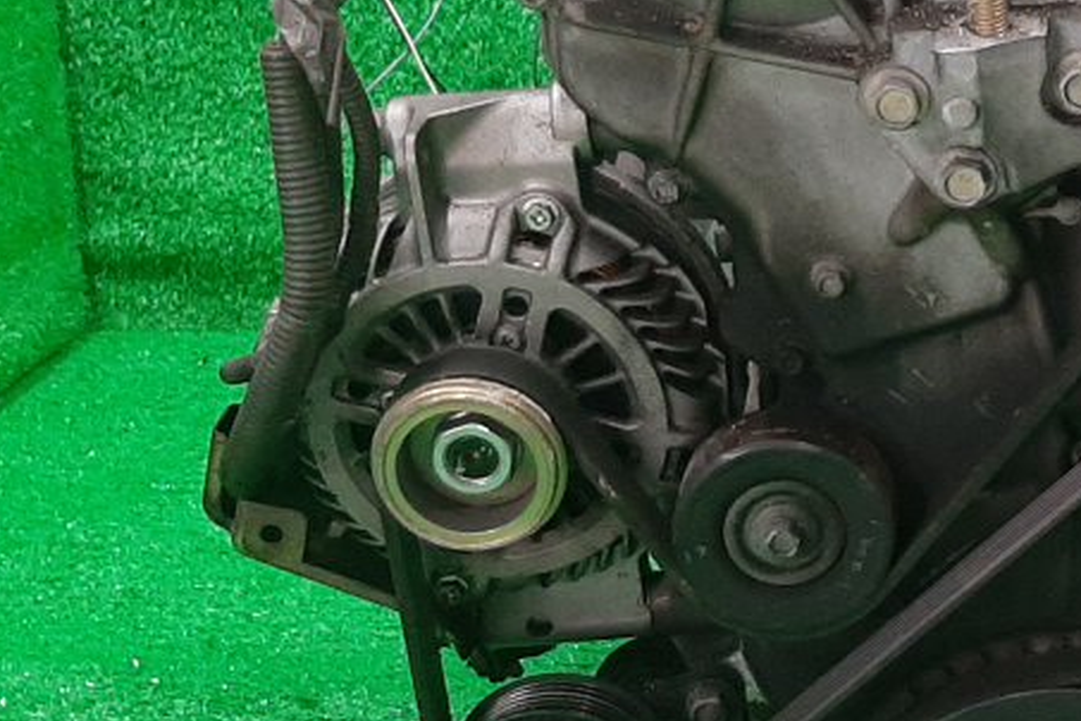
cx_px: 1267
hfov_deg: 22.0
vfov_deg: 15.9
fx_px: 2582
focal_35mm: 86
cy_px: 320
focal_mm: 3.93
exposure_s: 1/50
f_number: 1.7
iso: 176
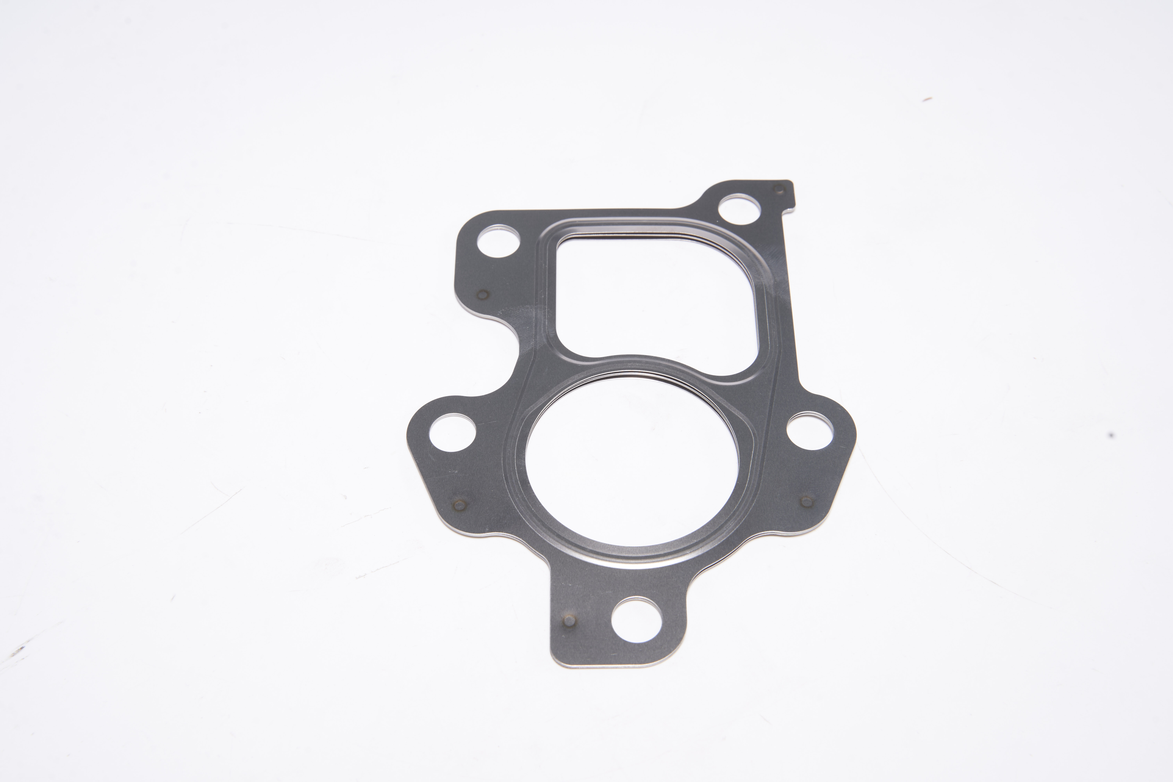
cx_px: 586
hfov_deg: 40.3
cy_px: 391
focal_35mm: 49
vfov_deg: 27.5
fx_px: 1596
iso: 100
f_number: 14
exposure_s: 1/100
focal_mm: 49
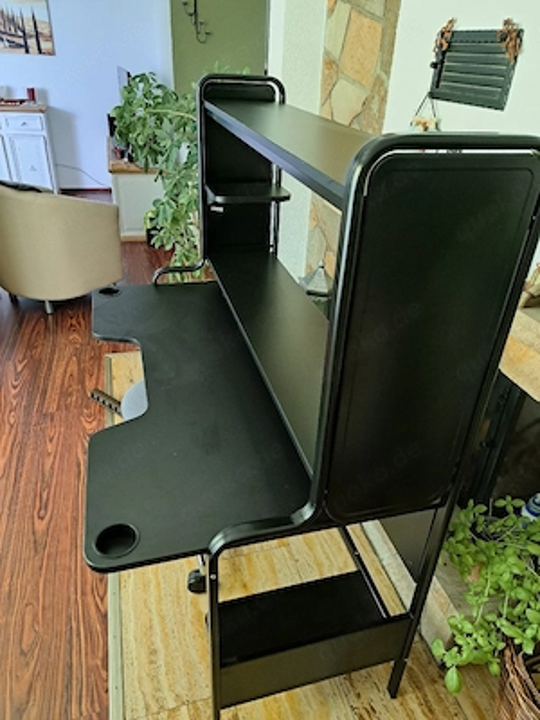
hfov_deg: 56.8
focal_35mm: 24
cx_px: 270
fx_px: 499
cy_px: 360
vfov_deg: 71.6
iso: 400
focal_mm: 5.23
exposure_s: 1/33
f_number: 1.8
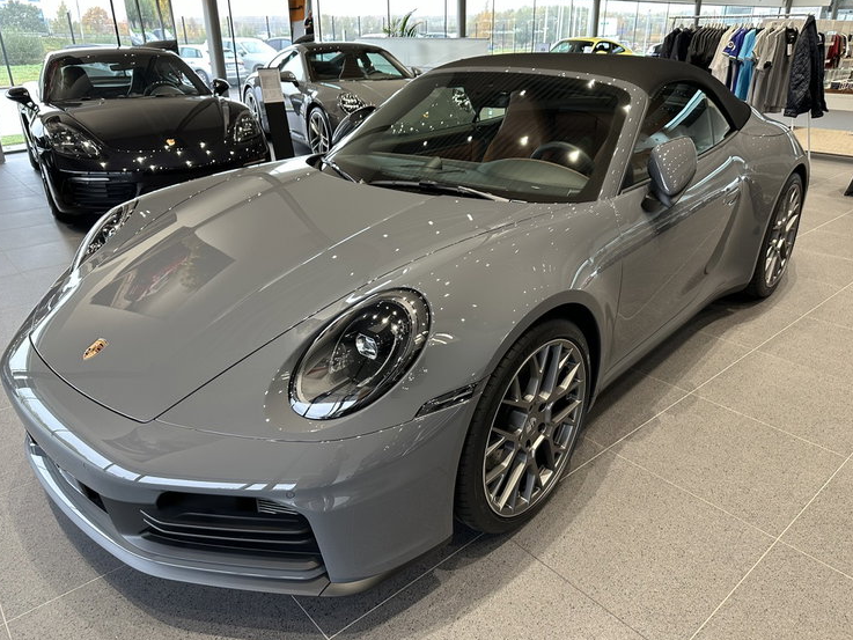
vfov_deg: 54.9
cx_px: 428
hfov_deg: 69.4
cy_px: 311
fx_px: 616
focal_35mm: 25
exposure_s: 1/50
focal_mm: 6.86
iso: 160
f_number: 1.78
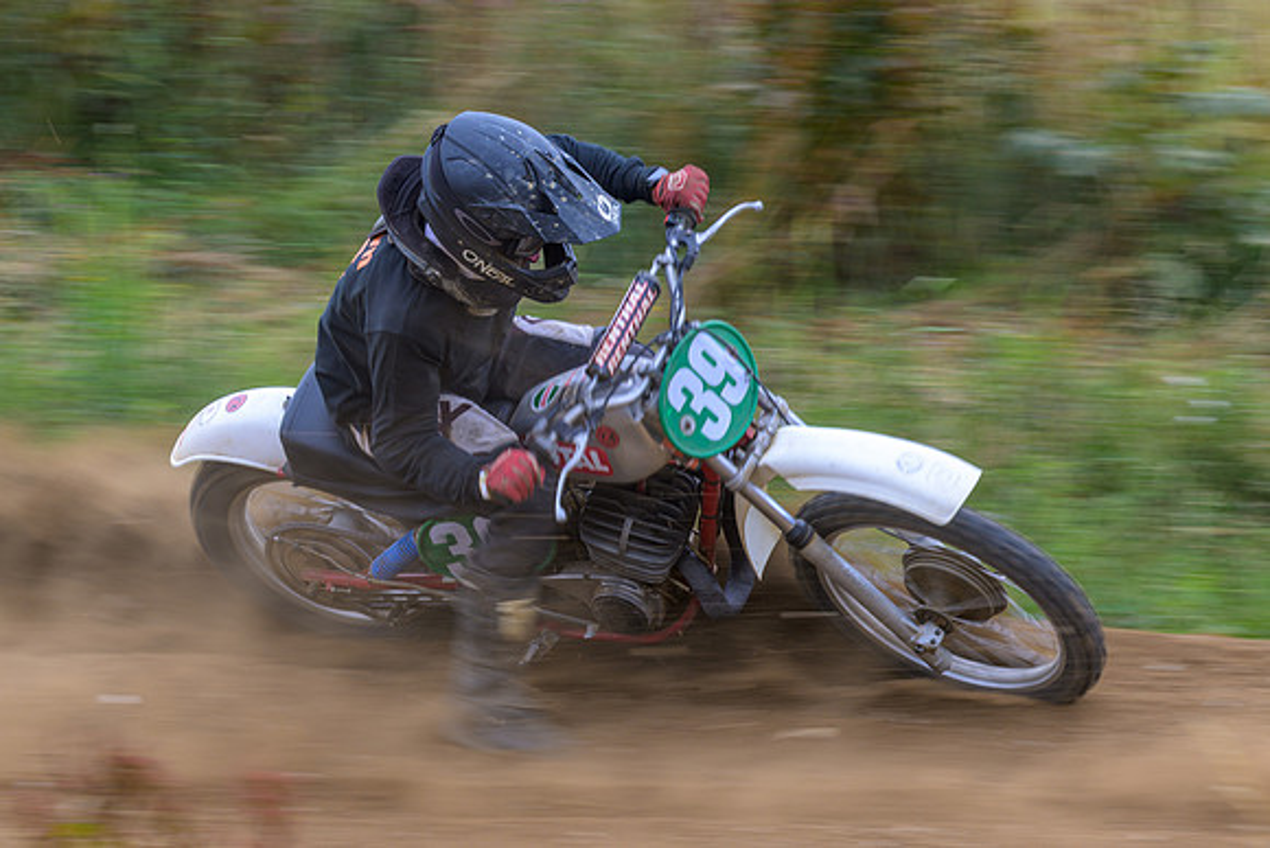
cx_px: 759
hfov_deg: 16.6
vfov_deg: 11.1
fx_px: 4360
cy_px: 391
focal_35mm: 124
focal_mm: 94
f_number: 8
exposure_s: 1/100
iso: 64
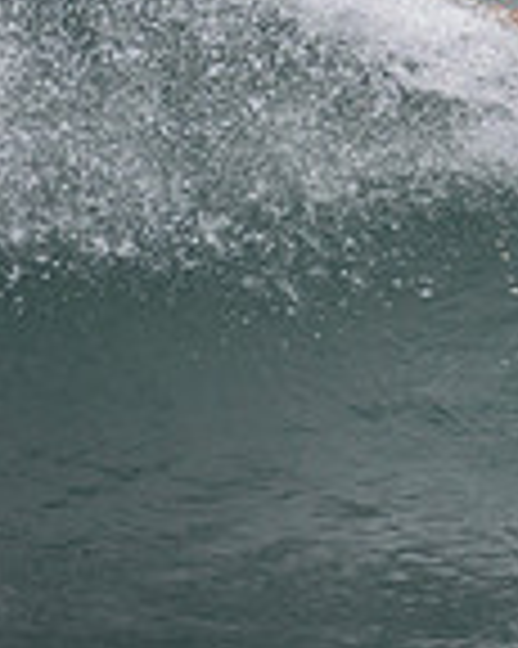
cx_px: 941
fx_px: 54329
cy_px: -128
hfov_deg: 0.5
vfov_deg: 0.7
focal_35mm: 2832
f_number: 5.6
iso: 400
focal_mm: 500
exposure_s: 1/2000
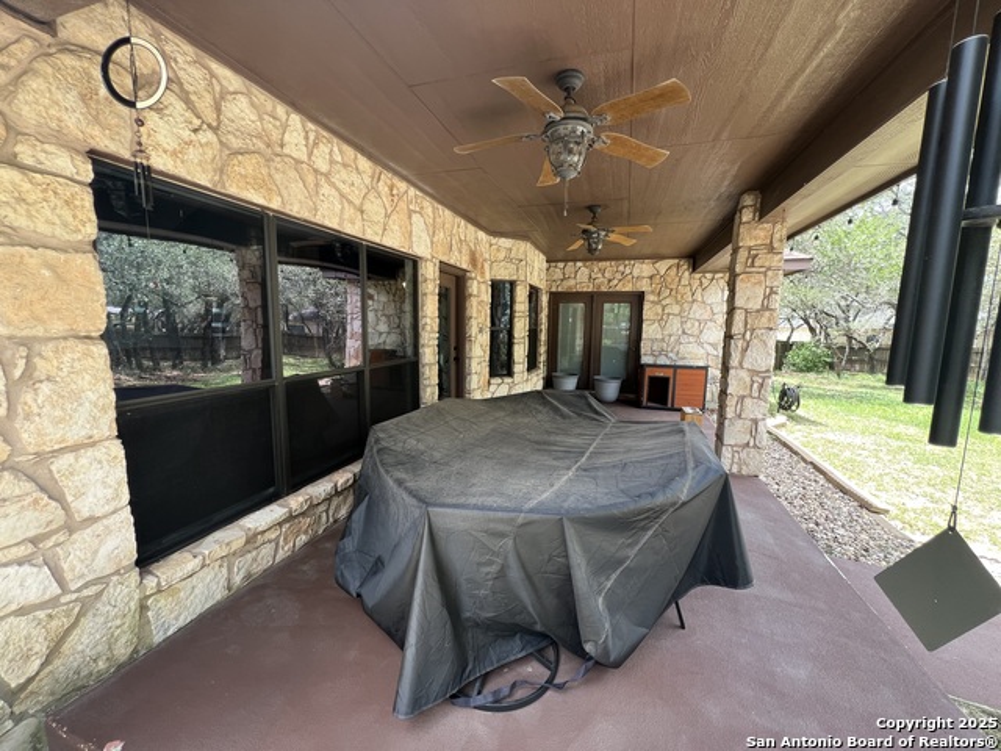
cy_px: 376
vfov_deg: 89.9
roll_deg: -1.7
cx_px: 500
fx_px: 376
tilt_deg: -8.4
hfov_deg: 106.2
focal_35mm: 13
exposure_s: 1/99
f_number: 1.8
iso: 40
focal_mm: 1.57
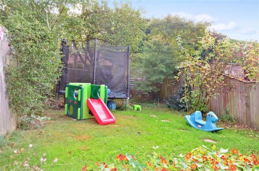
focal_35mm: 30
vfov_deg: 43.4
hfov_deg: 62.0
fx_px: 215
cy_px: 86
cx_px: 130
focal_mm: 20
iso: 200
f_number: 11
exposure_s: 1/10
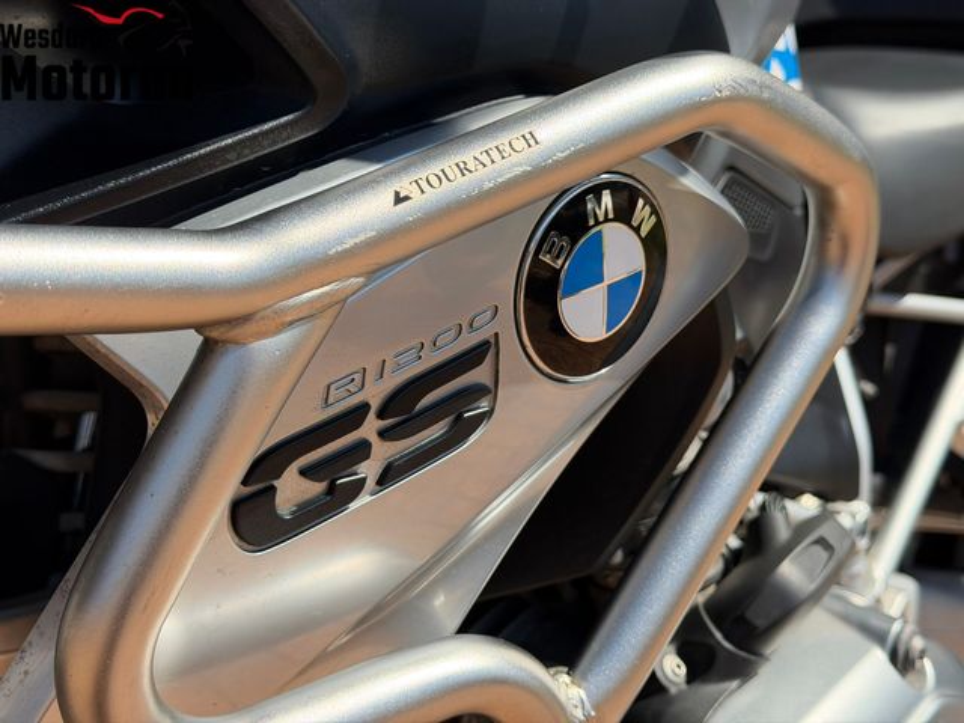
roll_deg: +0.5
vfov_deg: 30.3
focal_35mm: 48
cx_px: 482
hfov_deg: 39.7
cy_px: 362
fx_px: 1337
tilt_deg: -10.4
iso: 64
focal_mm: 6.76
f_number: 1.78
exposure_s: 1/2577
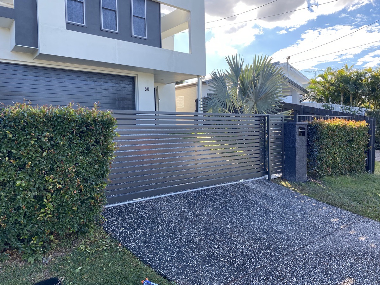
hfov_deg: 67.3
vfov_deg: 53.1
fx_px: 285
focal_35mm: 26
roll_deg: +0.6
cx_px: 190
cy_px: 142
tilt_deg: -2.1
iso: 32
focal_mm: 4.25
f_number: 1.8
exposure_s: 1/522
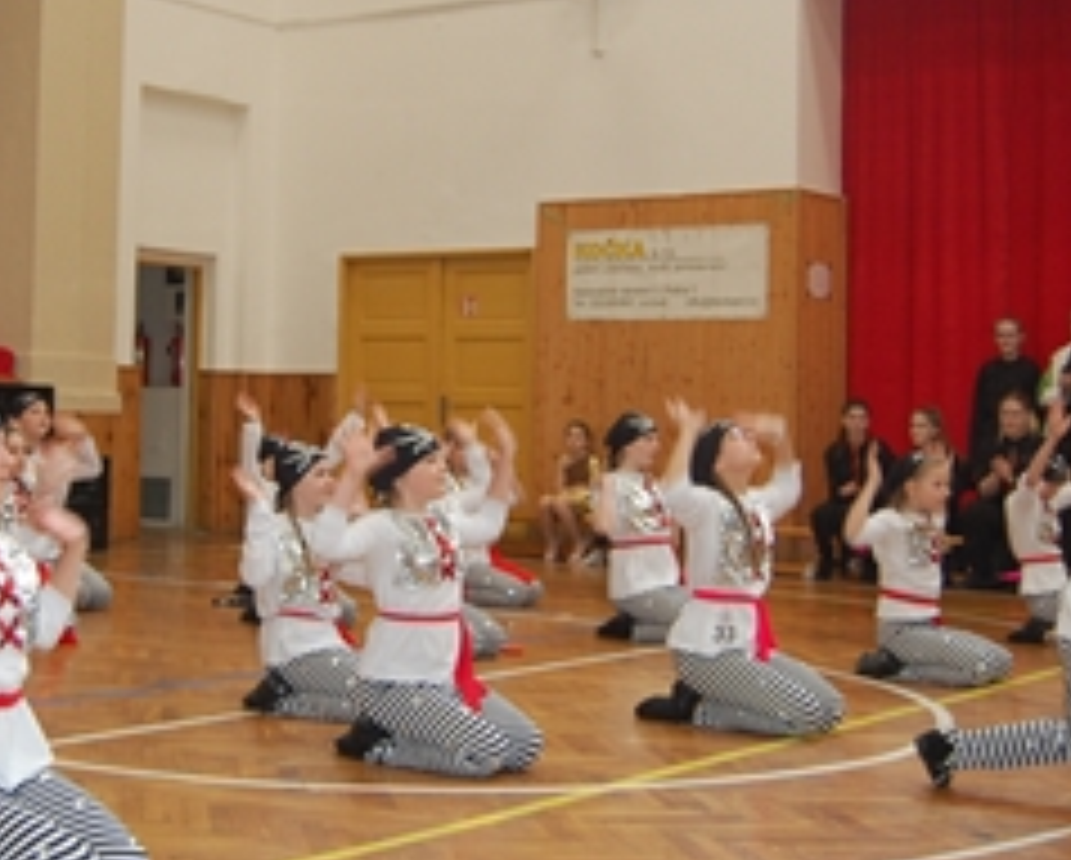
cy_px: 311
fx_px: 1872
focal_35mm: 59
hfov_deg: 31.7
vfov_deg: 25.8
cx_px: 356
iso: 400
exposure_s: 1/60
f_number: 3.8
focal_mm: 20
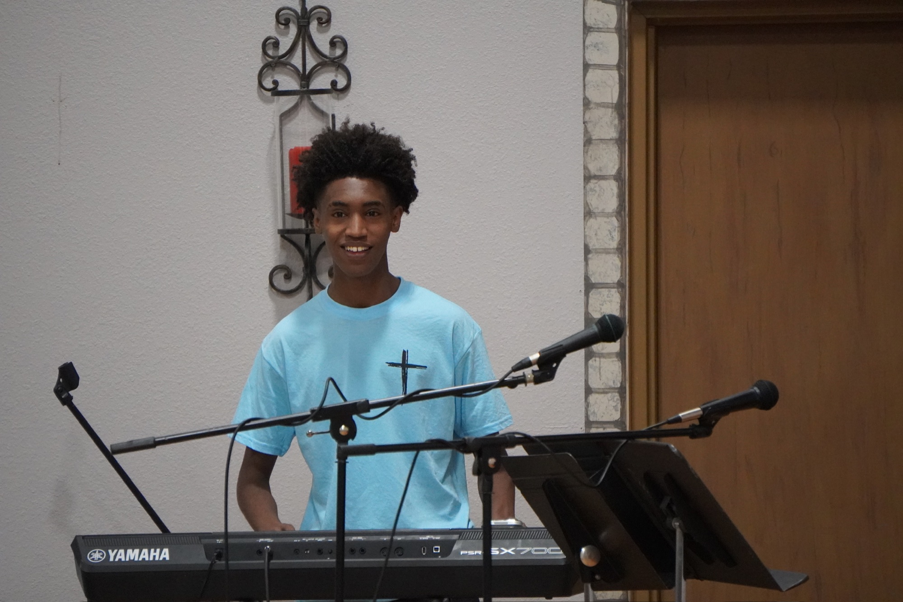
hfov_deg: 6.5
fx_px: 7900
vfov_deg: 4.4
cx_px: 452
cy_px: 301
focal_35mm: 315
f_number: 6.3
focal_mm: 210
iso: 6400
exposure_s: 1/200
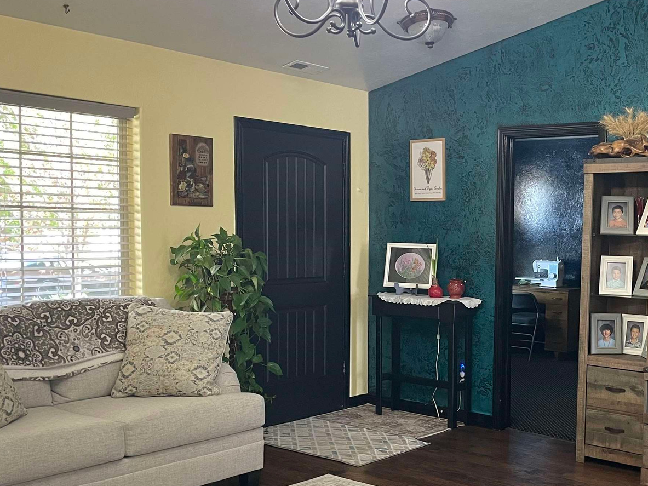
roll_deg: -0.6
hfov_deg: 40.9
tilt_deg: -3.8
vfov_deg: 32.1
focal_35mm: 45
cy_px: 299
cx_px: 486
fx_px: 842
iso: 250
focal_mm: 4.2
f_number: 1.6
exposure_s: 1/60
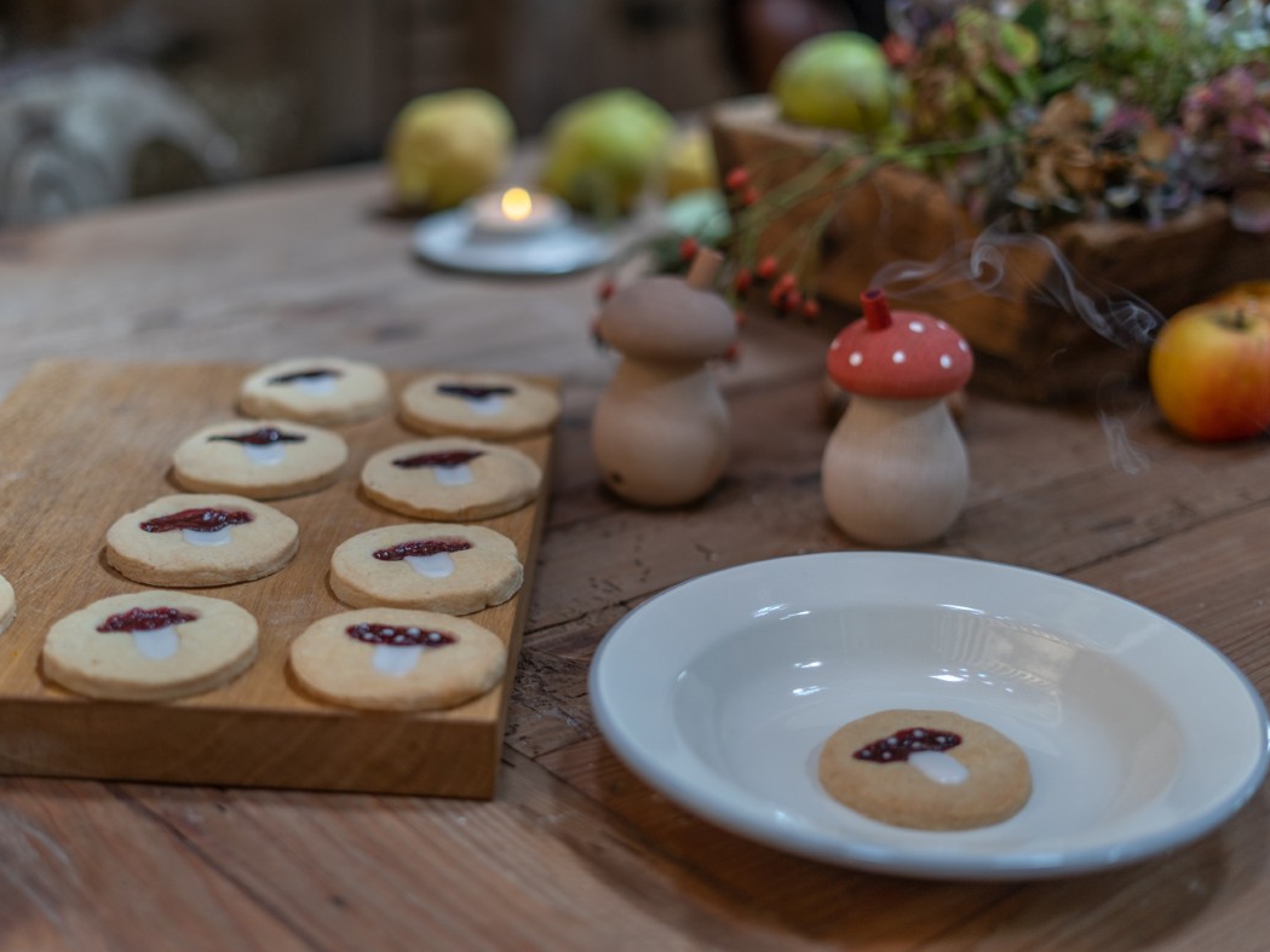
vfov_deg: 26.6
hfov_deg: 34.9
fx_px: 2018
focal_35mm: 55
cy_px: 483
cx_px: 575
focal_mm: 50
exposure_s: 1/80
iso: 250
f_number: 2
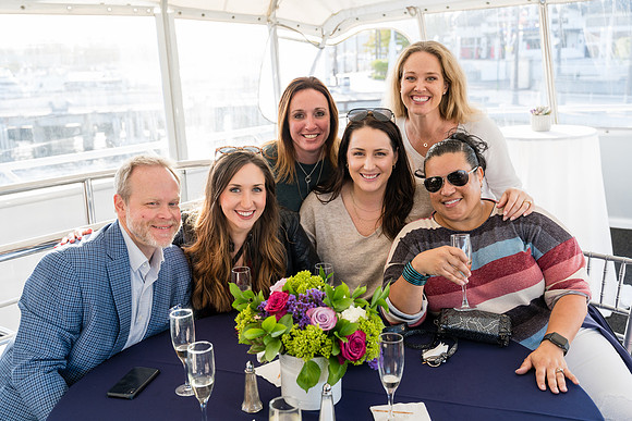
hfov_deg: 52.2
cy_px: 210
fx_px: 644
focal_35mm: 37
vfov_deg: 36.2
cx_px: 316
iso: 250
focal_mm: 36.7
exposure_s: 1/200
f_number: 4
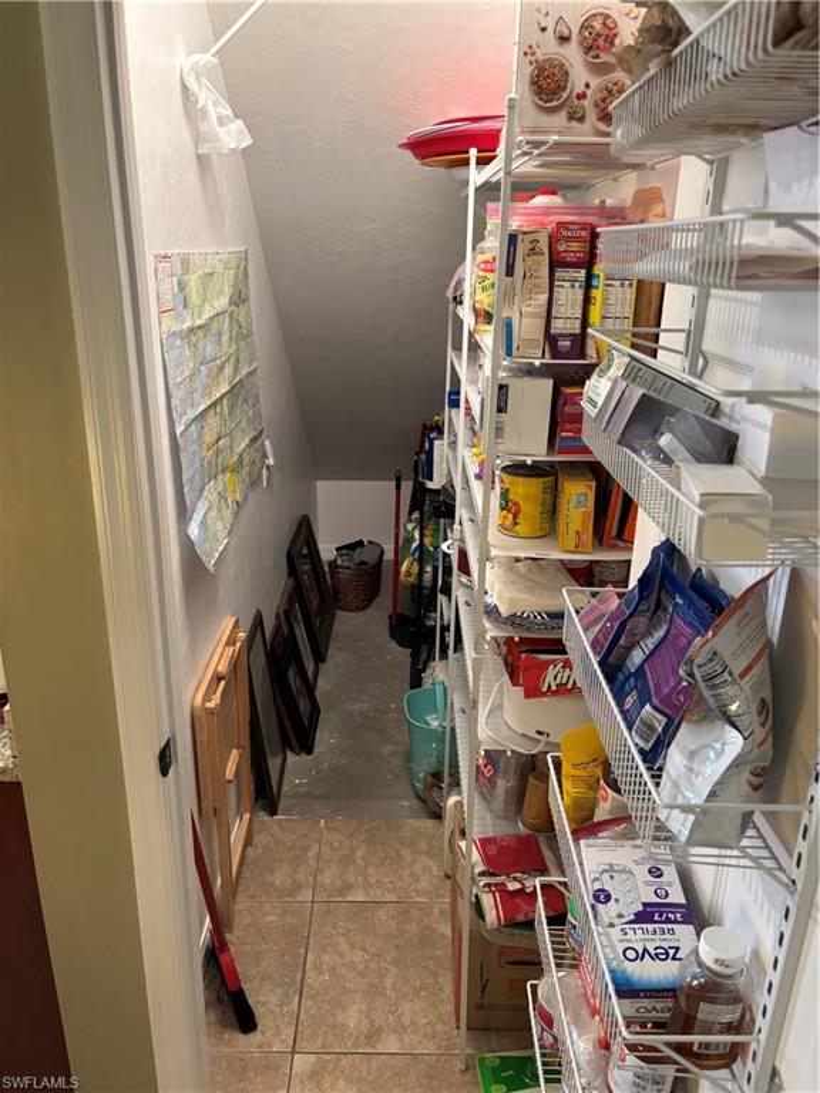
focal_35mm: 26
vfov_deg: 67.3
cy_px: 546
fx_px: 821
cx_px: 410
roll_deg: -2.0
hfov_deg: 53.1
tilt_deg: -19.9
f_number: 1.6
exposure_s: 1/60
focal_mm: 5.96
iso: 320
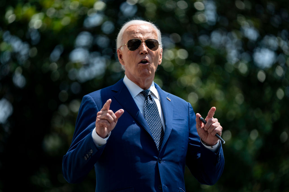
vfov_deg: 6.9
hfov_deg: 10.4
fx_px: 1590
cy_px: 96
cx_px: 144
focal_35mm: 198
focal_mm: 198
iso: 50
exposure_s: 1/1000
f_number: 2.8
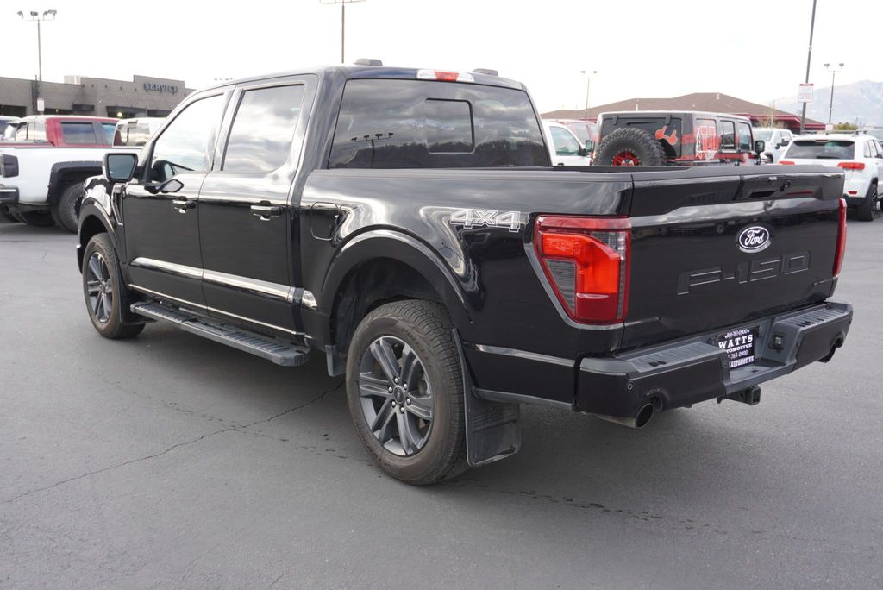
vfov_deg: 38.4
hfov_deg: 55.1
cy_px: 295
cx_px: 442
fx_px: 847
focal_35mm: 34
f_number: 4
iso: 125
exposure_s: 1/60
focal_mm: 23
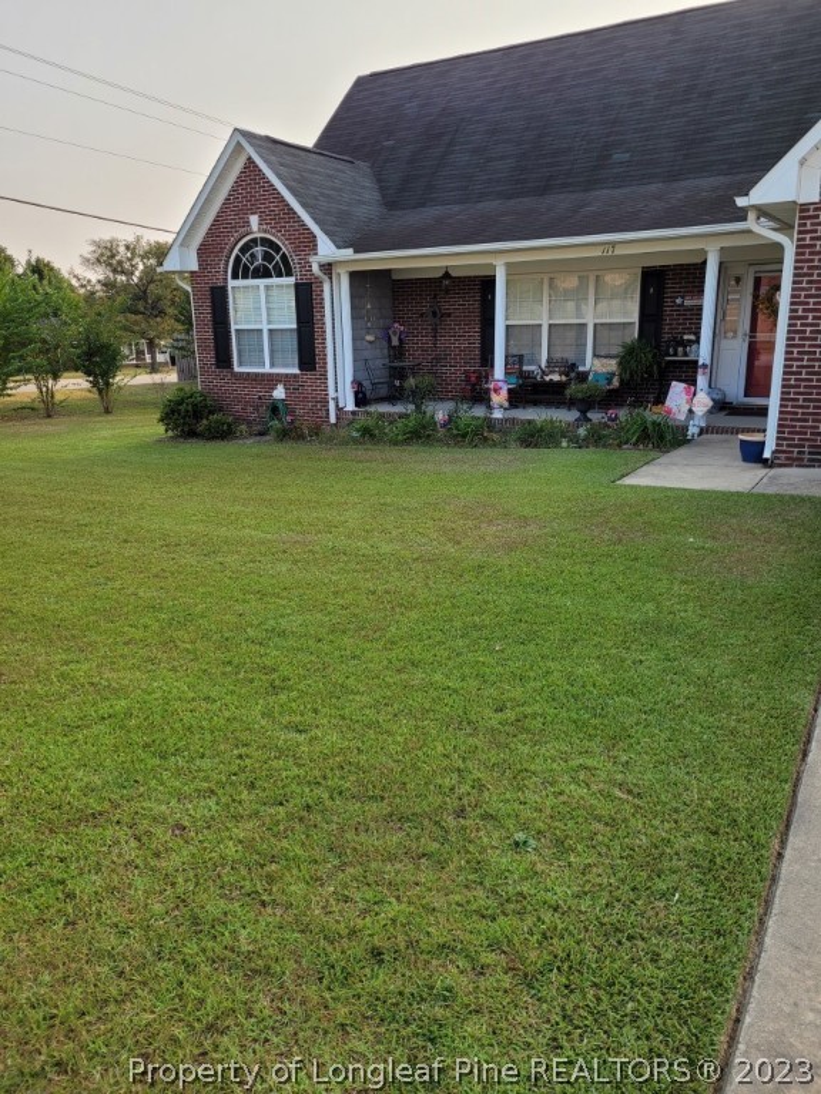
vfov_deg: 67.3
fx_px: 822
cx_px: 410
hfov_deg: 53.1
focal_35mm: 26
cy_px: 547
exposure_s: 1/614
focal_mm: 5.4
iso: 40
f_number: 1.8
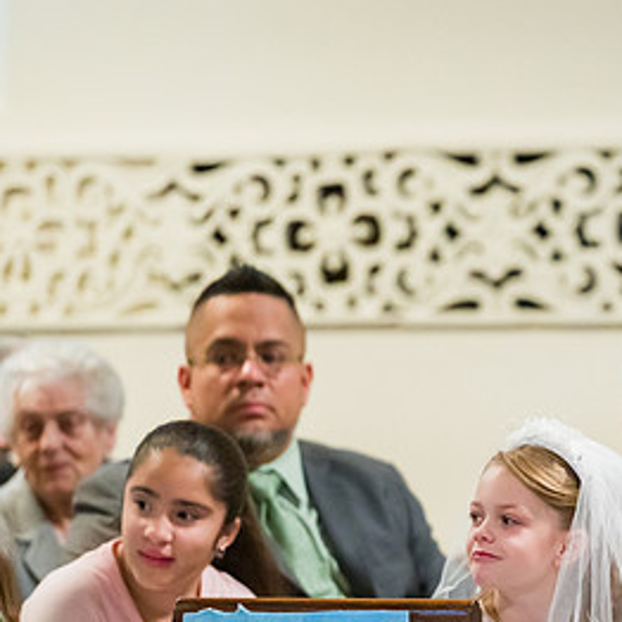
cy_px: 446
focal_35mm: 376
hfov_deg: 4.7
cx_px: 605
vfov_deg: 4.7
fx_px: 7644
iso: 6400
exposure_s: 1/200
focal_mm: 200
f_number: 3.2
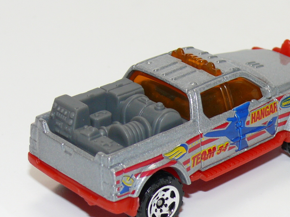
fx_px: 1274
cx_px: 178
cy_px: 118
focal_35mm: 152
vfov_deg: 9.8
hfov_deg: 13.0
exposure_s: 1/30
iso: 100
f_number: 4
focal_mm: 13.7
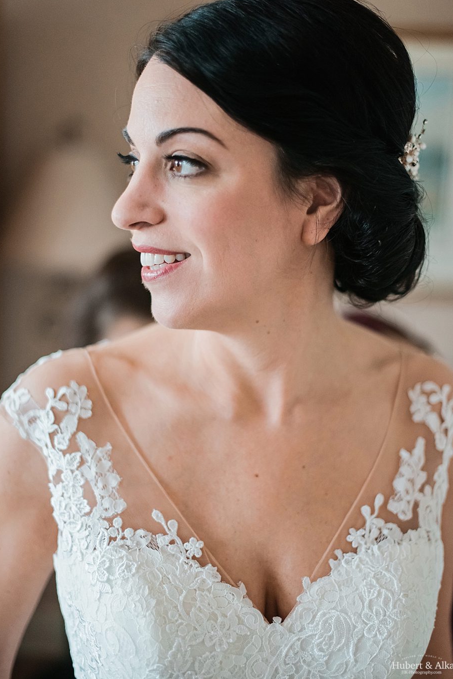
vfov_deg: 38.2
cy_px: 326
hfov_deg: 26.0
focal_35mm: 52
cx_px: 222
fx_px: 980
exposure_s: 1/1250
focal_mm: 50
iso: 640
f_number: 1.4
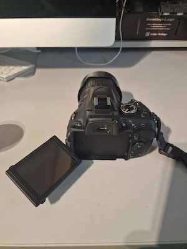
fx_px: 166
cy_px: 124
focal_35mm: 23
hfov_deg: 58.9
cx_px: 94
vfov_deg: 73.9
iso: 100
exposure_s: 1/100
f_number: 1.8
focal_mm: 6.4
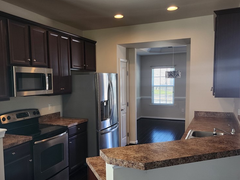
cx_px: 112
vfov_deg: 44.1
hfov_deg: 56.8
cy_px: 102
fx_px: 222
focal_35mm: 32
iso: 160
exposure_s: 1/180
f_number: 1.8
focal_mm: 6.4
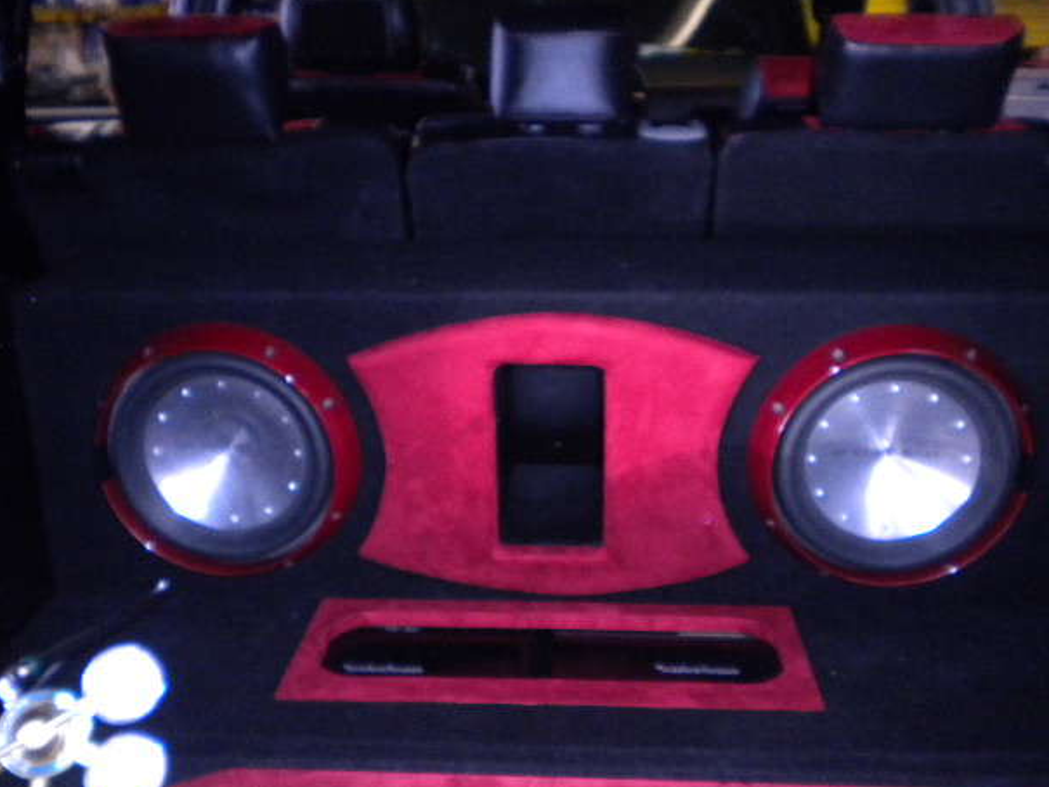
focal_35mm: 37
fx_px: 1121
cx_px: 524
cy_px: 411
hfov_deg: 50.1
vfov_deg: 38.7
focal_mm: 6.3
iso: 400
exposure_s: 1/30
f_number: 3.1
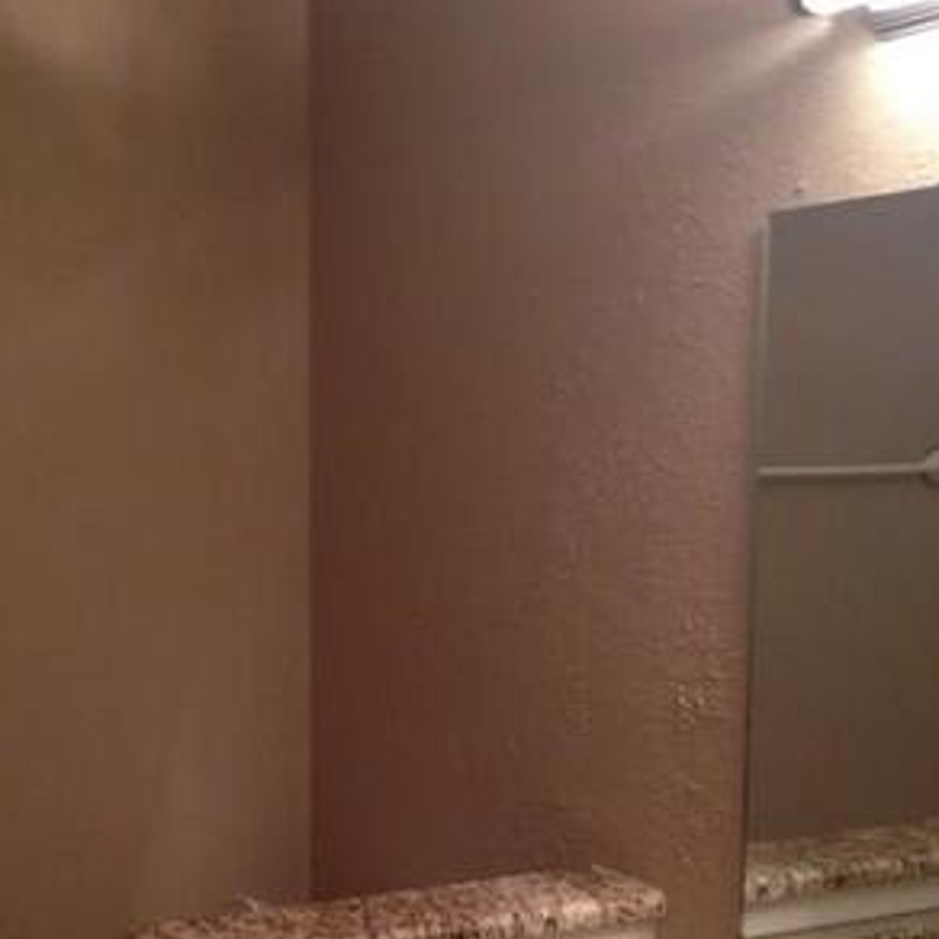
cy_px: 759
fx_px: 1964
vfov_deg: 26.4
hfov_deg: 26.8
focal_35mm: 64
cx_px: 386
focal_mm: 4.12
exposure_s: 1/20
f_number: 2.4
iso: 125
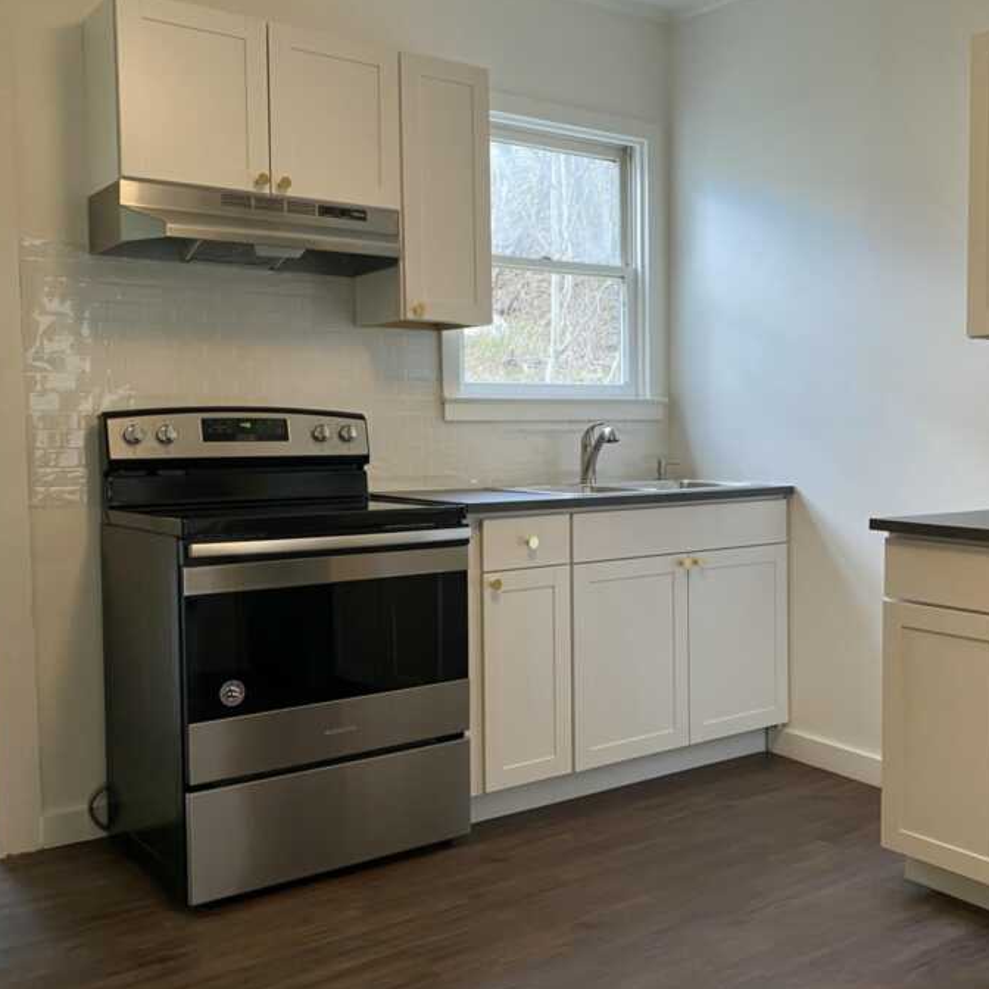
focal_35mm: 35
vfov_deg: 47.2
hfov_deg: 46.9
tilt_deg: -4.0
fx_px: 1131
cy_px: 511
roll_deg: +0.2
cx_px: 598
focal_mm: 4.25
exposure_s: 1/60
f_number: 1.8
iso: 100
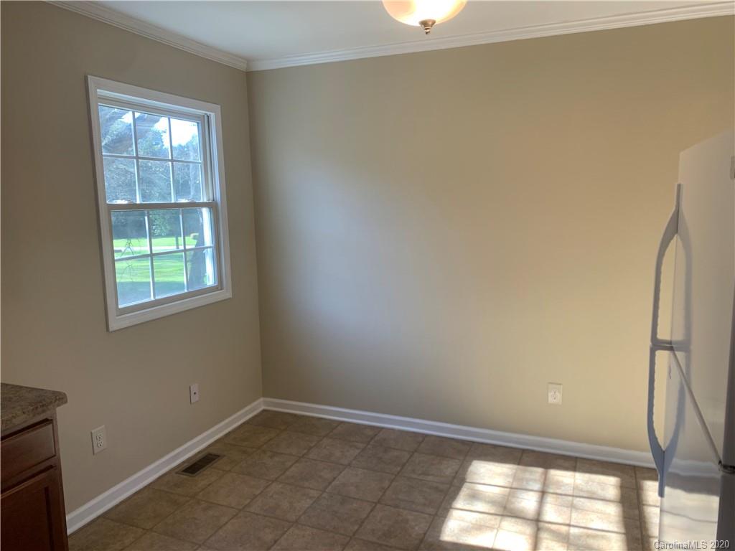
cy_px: 276
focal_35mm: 26
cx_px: 368
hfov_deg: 67.3
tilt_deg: -7.0
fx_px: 552
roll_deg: +1.0
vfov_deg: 53.1
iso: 64
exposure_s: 1/120
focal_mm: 4.25
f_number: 1.8
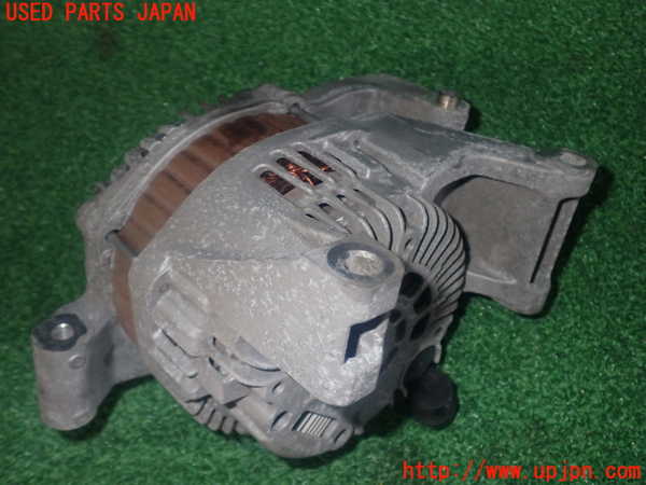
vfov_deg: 39.7
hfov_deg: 51.4
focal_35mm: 36
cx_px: 323
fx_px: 672
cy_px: 242
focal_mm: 6.37
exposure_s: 1/40
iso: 500
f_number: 7.1
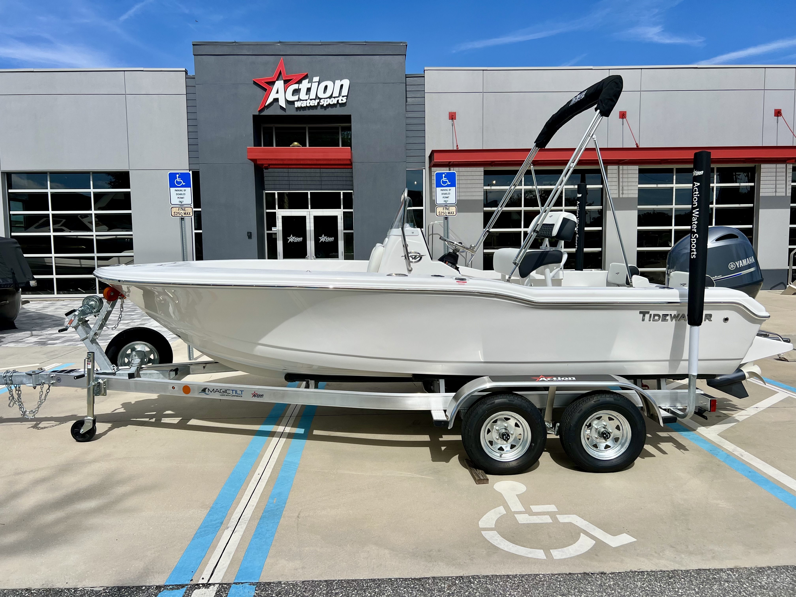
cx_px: 398
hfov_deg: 67.3
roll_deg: +1.0
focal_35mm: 26
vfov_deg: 53.1
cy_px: 298
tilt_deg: -5.0
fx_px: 598
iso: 50
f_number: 1.5
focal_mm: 5.7
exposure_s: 1/8696
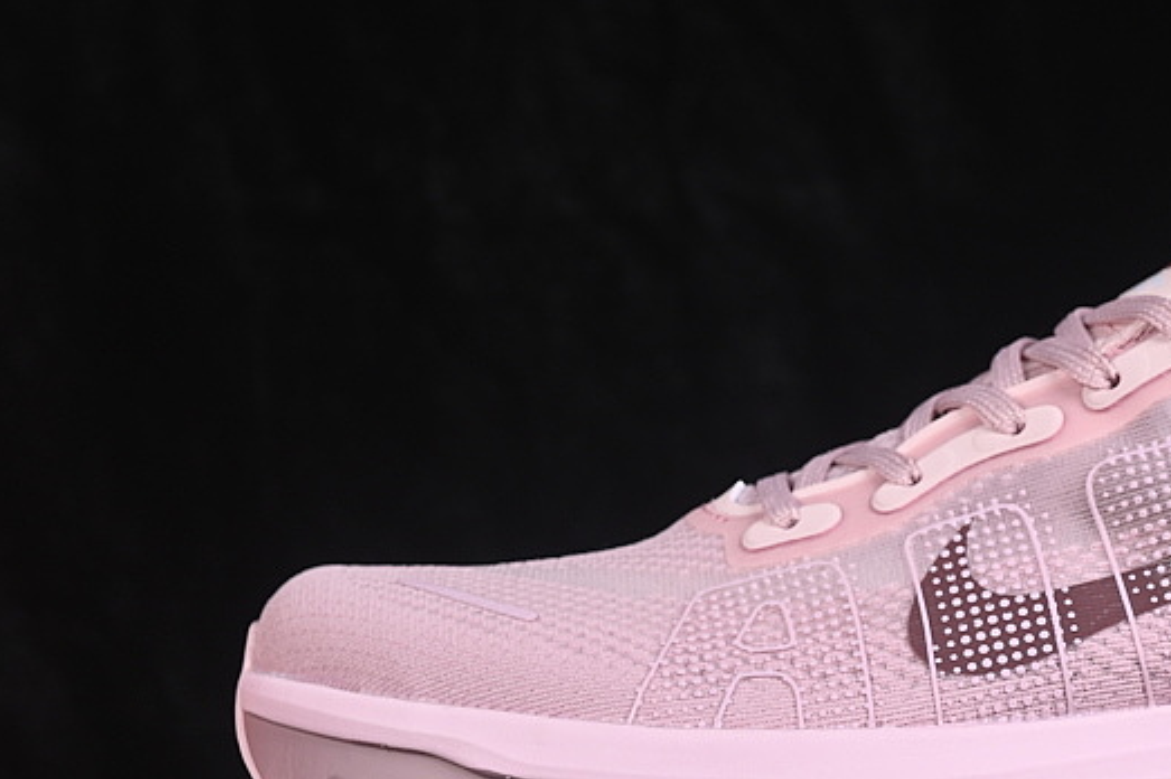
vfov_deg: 8.8
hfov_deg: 13.1
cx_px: 1088
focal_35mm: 155
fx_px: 5038
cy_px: 546
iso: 160
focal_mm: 50
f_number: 8
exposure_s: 1/80
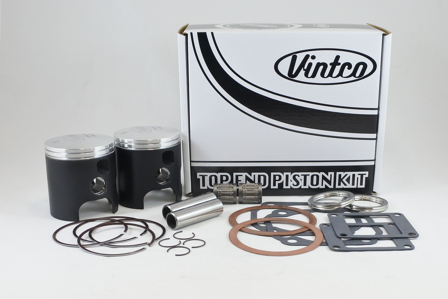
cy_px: 150
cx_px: 224
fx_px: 373
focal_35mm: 30
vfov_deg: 43.6
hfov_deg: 61.9
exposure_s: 1/160
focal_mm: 11.2
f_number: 3.8
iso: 400
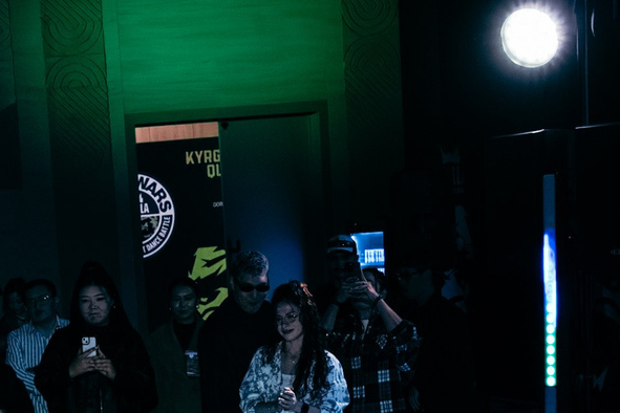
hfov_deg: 18.9
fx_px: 1791
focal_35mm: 104
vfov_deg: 12.2
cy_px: 721
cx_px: -55
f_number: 2.8
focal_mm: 24
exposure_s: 1/800
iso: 3200
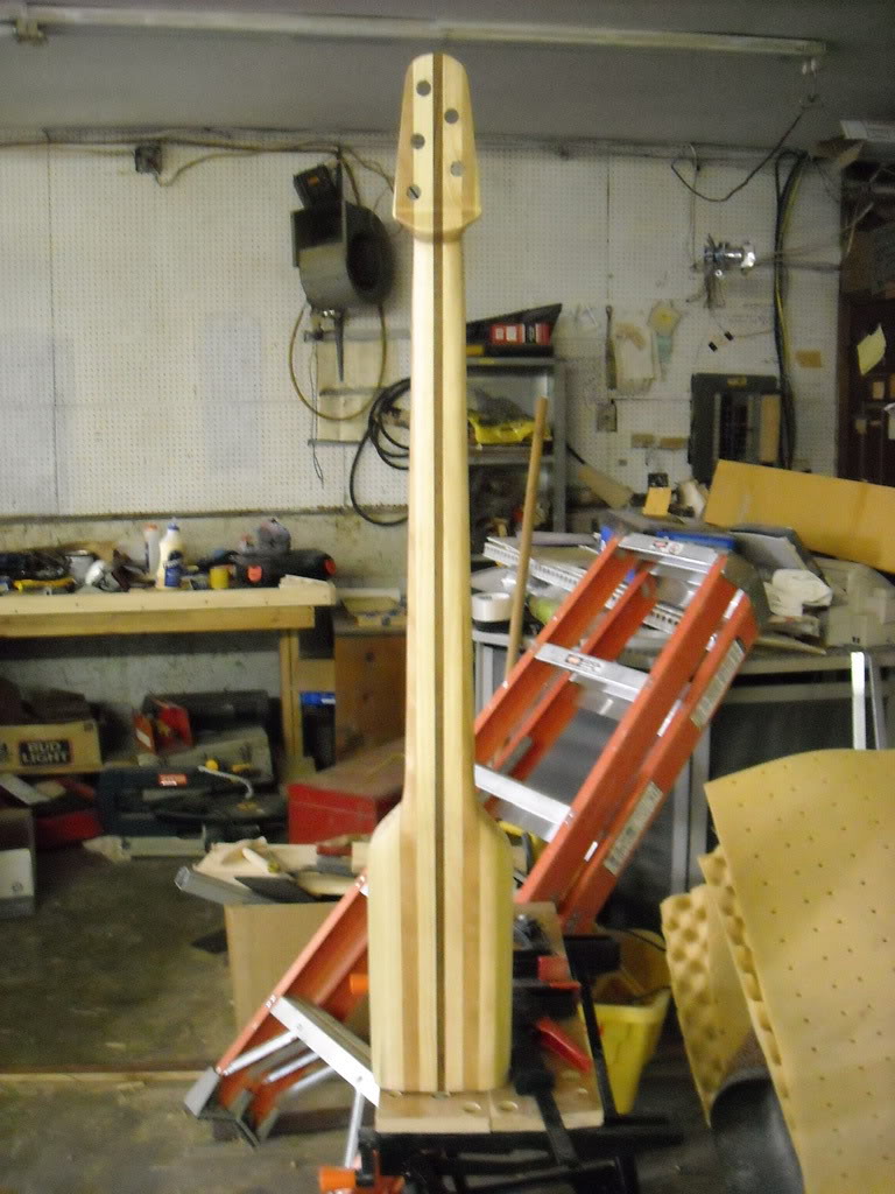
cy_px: 597
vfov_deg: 52.6
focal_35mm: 35
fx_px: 1207
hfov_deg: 40.7
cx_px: 448
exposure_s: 1/23
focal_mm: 5.7
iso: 800
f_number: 2.8
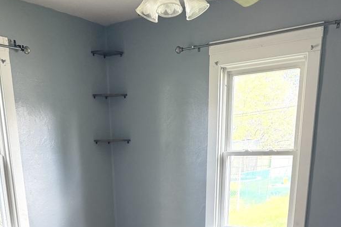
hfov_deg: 44.5
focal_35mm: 44
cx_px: 153
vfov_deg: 26.4
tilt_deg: -17.8
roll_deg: +0.6
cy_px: 287
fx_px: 417
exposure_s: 1/60
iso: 200
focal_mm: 6.76
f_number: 1.78
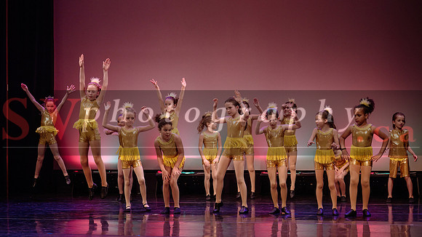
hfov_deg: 19.7
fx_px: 1218
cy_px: 106
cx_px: 188
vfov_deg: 11.1
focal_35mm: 109
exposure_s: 1/320
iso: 1600
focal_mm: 92
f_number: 2.8
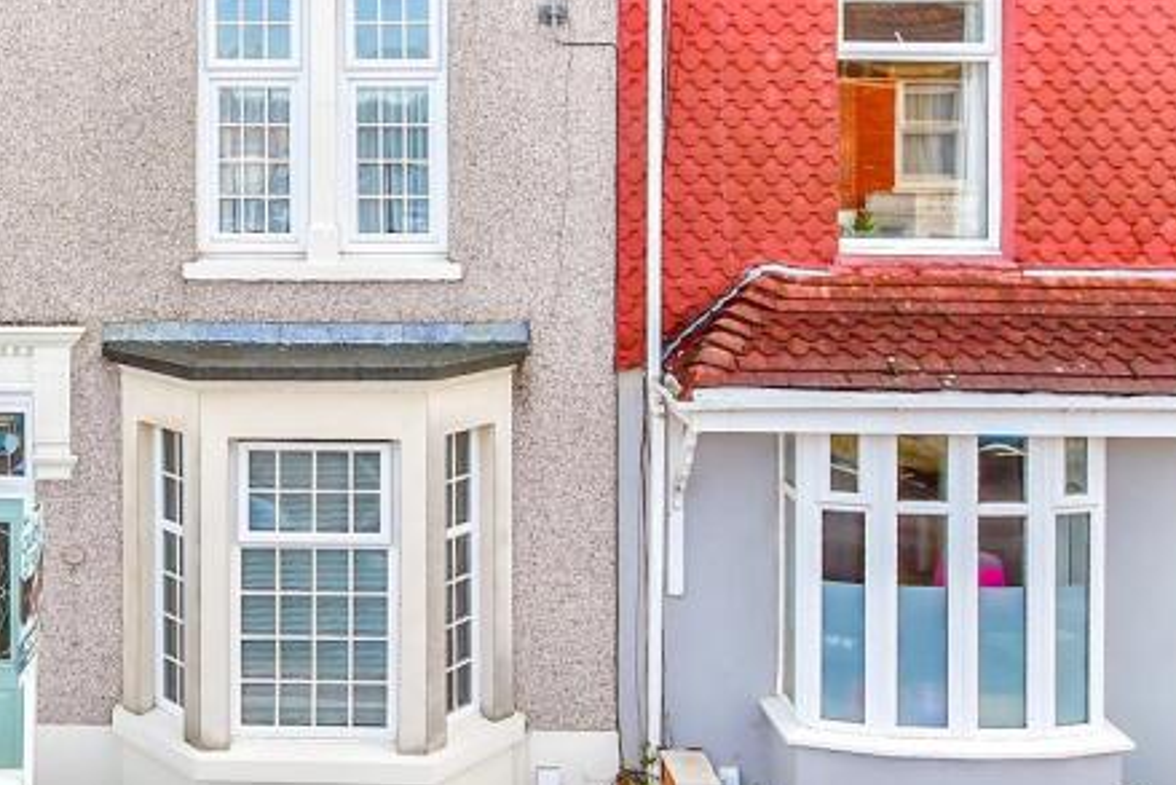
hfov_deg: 48.3
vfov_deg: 37.9
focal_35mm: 35
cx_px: 102
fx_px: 1144
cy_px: 387
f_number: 8
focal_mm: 10
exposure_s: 1/200
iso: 500
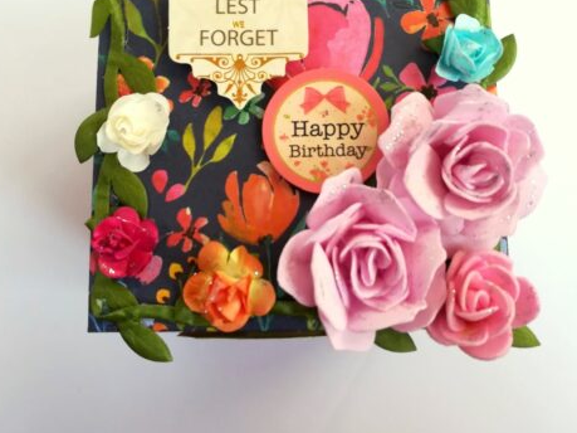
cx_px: 280
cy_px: 156
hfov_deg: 54.0
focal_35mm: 34
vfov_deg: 41.4
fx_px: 567
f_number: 2.2
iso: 100
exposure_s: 1/33.3
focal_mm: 3.83
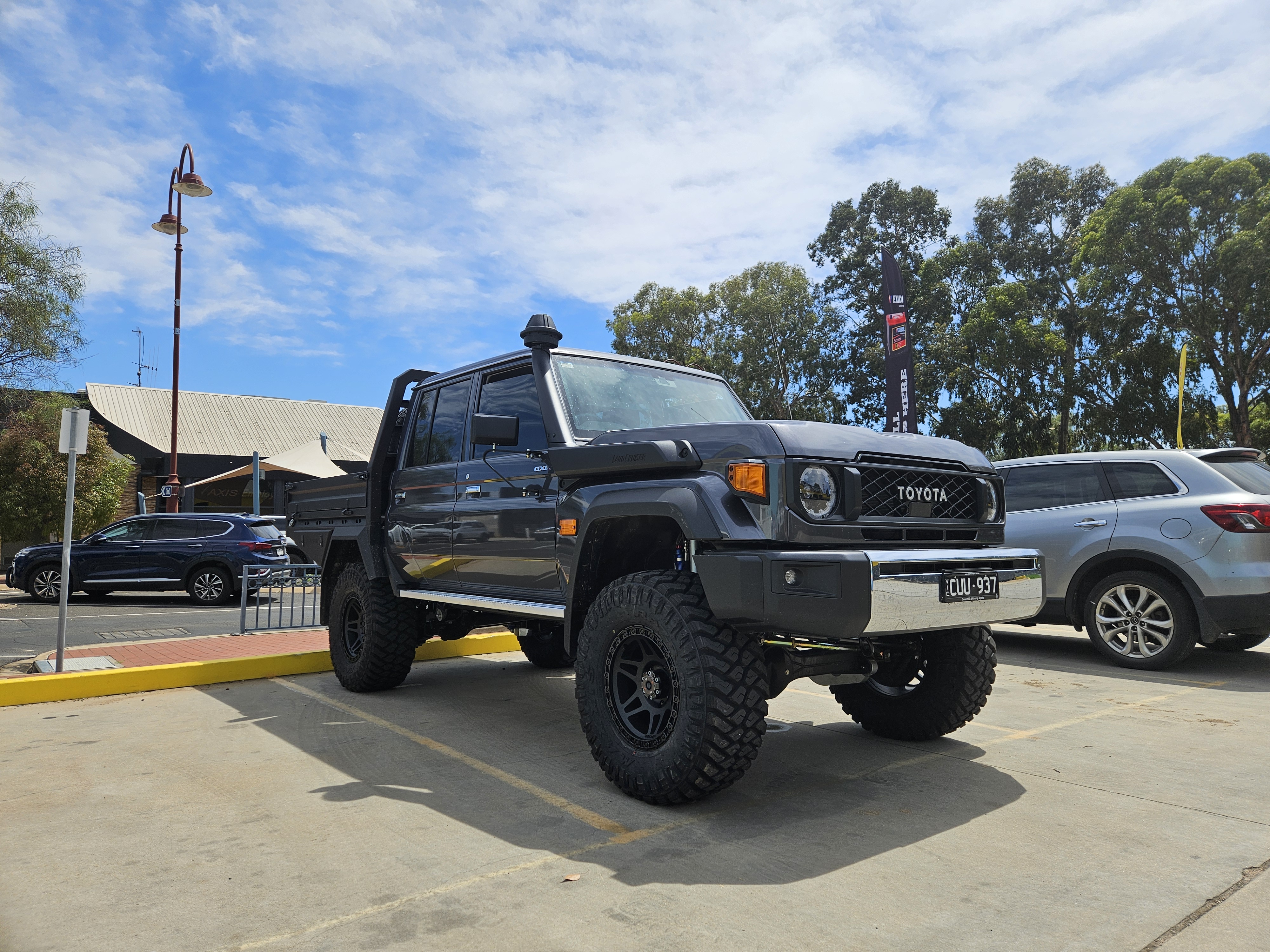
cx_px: 635
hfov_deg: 73.9
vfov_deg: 58.9
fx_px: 844
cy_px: 476
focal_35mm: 23
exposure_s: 1/2593
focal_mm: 5.4
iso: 25
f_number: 1.8
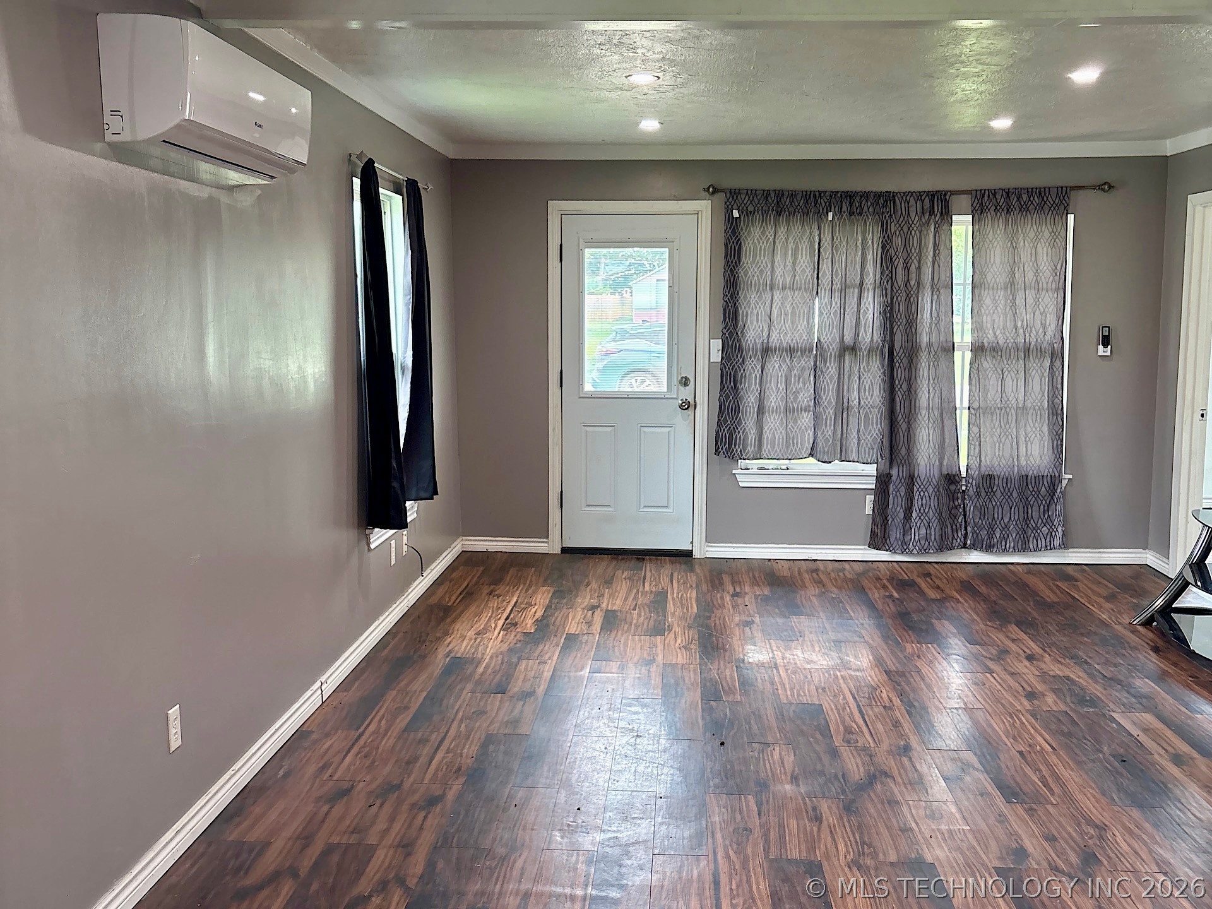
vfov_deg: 53.1
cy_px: 454
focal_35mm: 26
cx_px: 606
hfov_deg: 67.3
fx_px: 910
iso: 200
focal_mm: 5.96
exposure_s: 1/120
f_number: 1.6
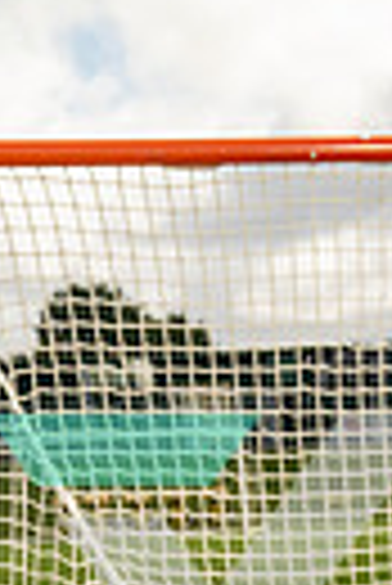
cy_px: 873
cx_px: 662
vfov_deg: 16.4
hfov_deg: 11.3
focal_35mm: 114
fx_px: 1857
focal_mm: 33
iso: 200
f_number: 4
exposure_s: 1/250
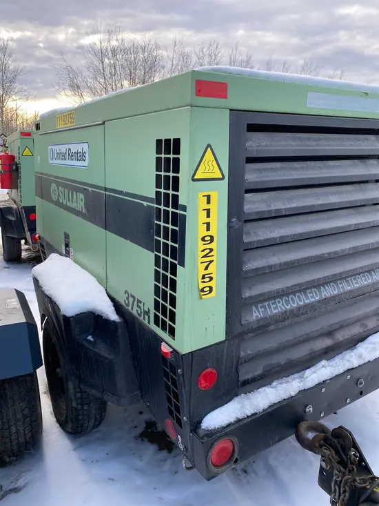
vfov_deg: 67.3
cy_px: 253
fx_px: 379
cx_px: 190
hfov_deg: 53.1
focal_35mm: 26
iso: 32
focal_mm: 4.25
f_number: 1.8
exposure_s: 1/232
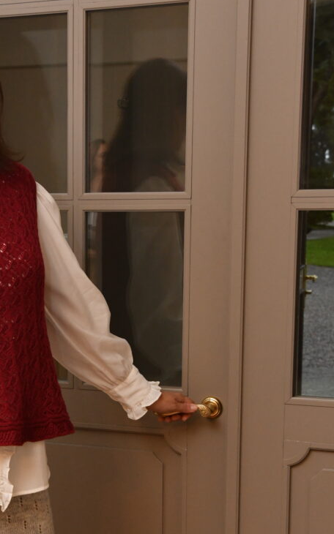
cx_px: 3
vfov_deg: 23.3
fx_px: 1282
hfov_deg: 14.6
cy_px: 404
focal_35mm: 88
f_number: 8
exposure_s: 1/60
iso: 1600
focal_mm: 42
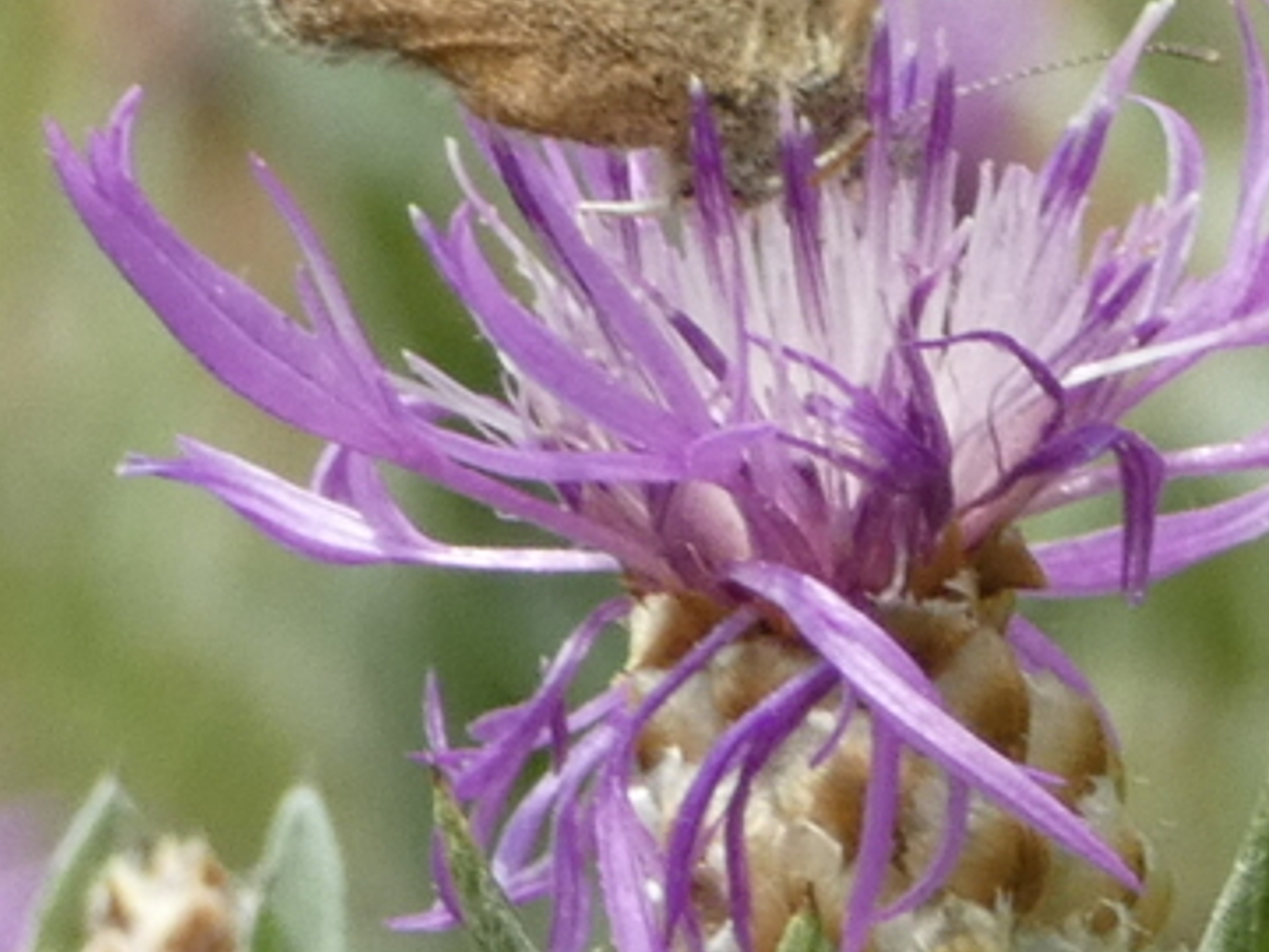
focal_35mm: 372
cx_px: 756
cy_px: 257
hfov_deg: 5.3
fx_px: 13637
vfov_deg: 4.0
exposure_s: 1/250
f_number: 5.4
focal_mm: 28.1
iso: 200
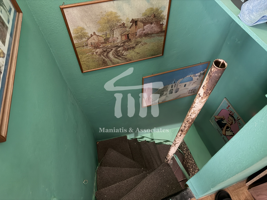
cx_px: 134
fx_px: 185
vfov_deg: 56.8
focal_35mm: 24
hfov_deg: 71.6
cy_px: 100
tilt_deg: -55.4
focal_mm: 6.76
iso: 1000
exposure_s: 1/30
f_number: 1.78
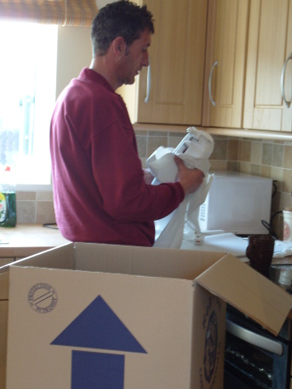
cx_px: 148
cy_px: 201
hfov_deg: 19.4
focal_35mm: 76
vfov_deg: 25.7
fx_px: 855
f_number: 3.3
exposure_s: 1/8
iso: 200
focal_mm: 15.5
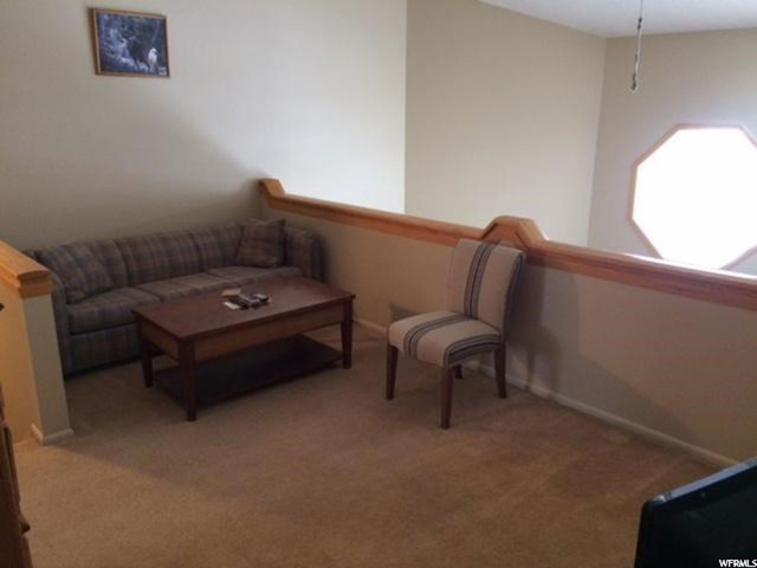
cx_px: 378
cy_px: 284
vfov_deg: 48.2
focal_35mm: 29
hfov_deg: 61.7
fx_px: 634
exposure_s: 1/15
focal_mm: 4.15
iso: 250
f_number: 2.2
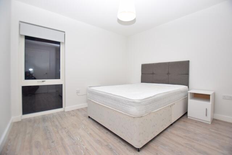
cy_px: 78
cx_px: 116
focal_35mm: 15
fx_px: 97
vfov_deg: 77.3
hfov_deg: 100.4
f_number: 4
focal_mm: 10
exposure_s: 1/200
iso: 100
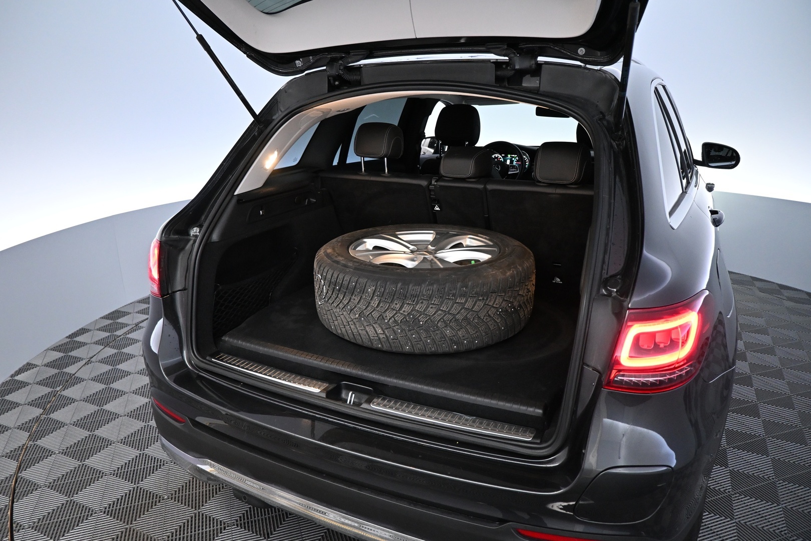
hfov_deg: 73.7
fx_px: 541
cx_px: 406
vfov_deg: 53.1
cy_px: 270
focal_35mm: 24
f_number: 3.5
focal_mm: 16
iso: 2500
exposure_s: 1/125
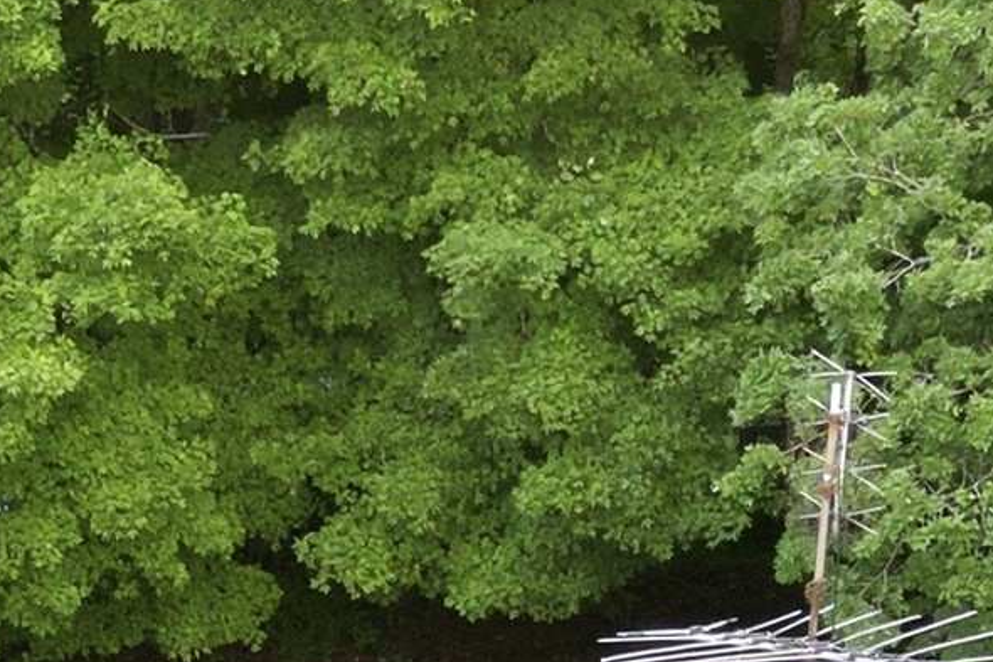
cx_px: 305
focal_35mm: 130
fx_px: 3585
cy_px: 1516
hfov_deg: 15.7
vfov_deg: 9.5
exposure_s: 1/80
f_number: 1.7
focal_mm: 6.7
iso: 120
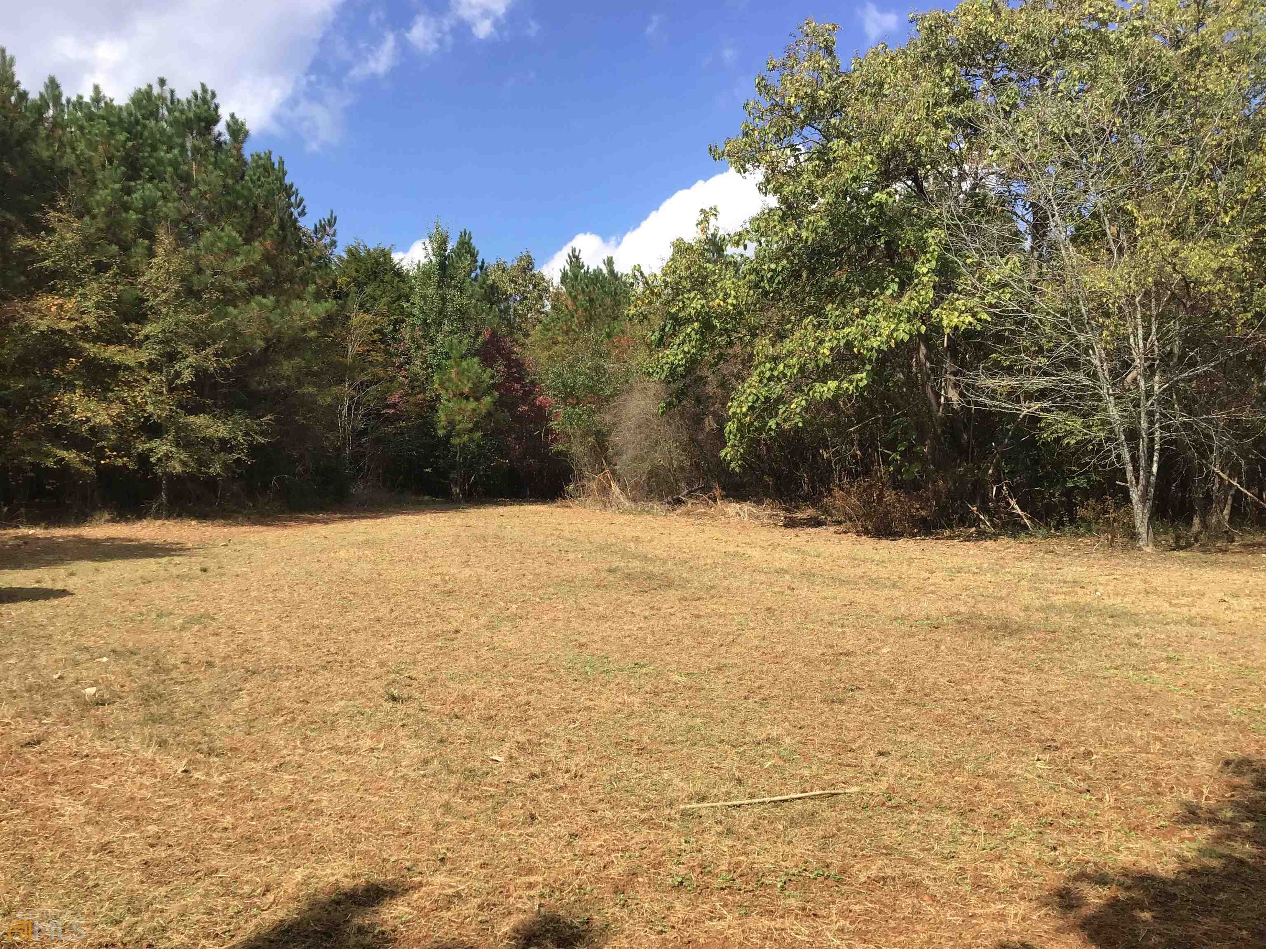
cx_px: 633
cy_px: 474
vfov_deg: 45.4
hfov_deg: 58.4
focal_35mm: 31
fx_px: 1134
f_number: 2.4
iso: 25
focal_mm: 3.3
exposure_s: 1/916
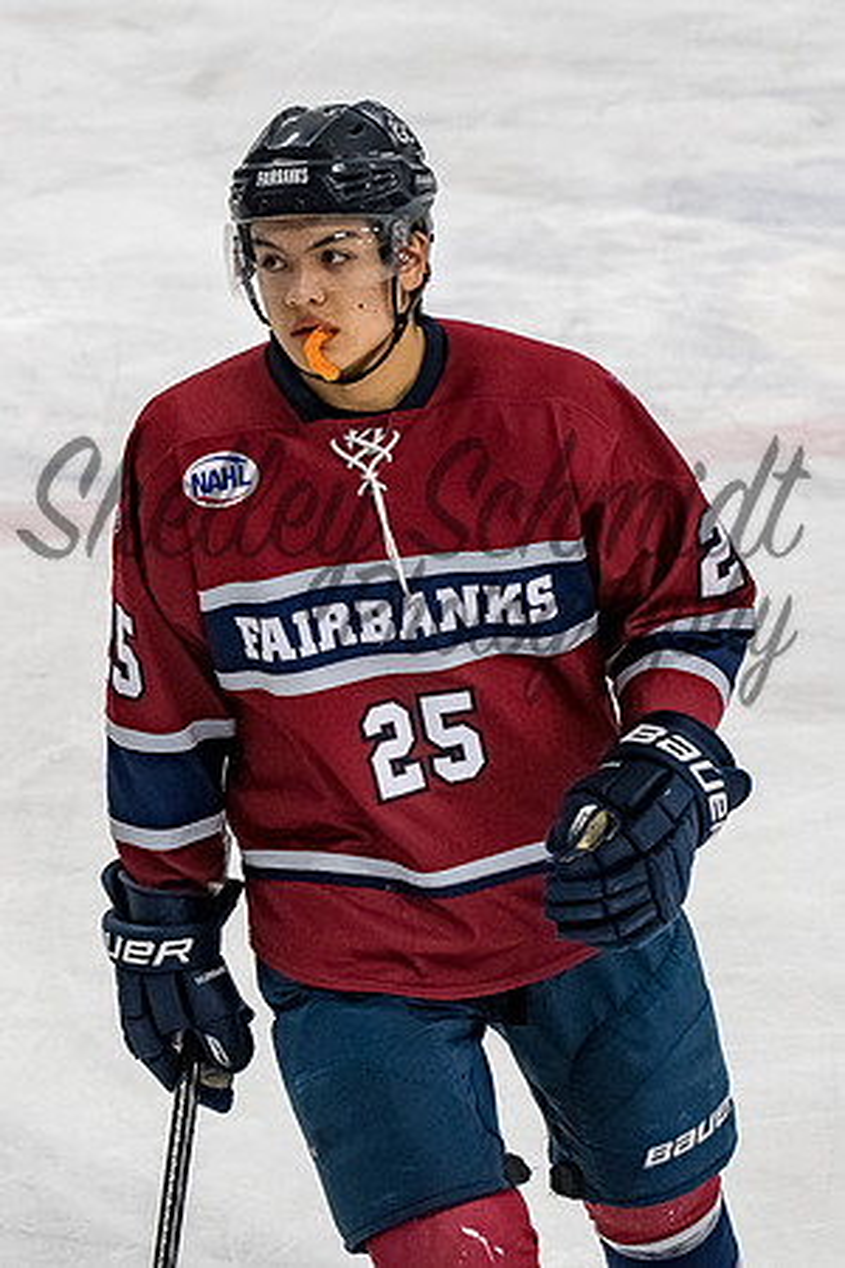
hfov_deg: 6.7
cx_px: 348
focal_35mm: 205
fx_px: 7209
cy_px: 597
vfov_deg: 10.0
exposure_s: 1/800
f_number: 4
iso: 2200
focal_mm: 86
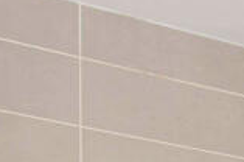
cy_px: 458
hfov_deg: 18.0
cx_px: 392
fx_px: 663
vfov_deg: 10.6
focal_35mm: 98
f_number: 7.1
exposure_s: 1/125
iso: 640
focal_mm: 10
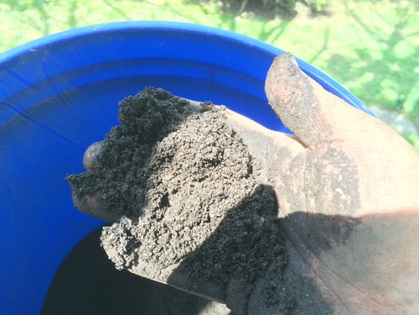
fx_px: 363
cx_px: 210
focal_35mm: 30
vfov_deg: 46.8
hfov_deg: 60.0
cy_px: 158
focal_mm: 4.12
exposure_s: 1/120
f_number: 2.2
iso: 64
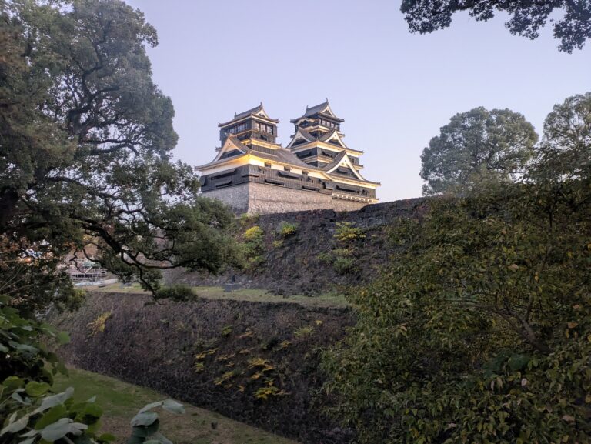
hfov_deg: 69.4
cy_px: 222
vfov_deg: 54.9
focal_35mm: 25
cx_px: 296
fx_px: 427
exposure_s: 1/24
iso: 436
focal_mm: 5.43
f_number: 1.89
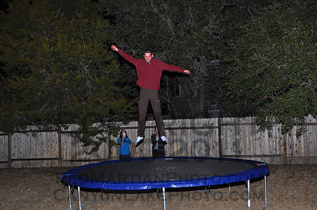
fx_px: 356
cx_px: 158
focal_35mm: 40
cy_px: 105
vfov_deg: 32.9
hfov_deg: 48.0
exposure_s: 1/60
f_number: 5.6
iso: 200
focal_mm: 27
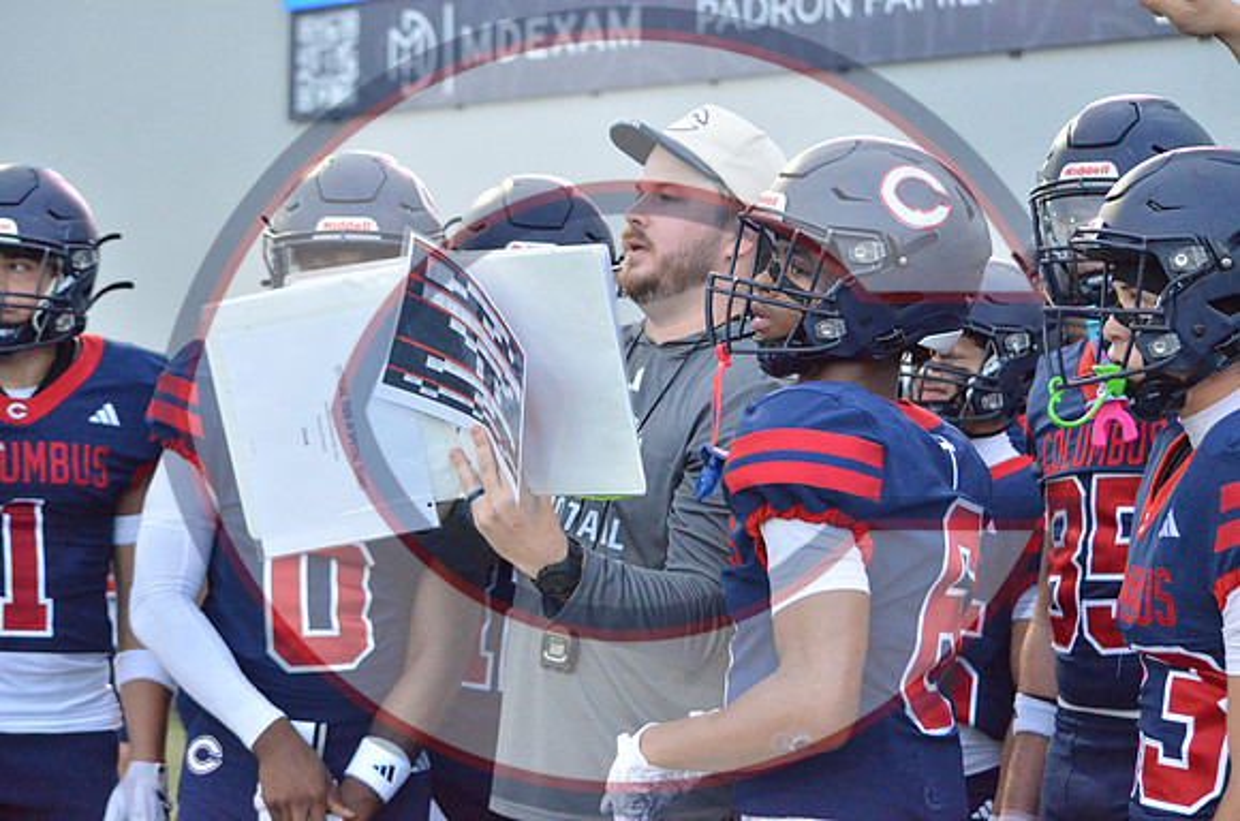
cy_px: 410
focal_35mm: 82
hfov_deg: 24.7
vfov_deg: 16.5
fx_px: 2835
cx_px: 620
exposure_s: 1/500
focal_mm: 55
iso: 4500
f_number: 4.5
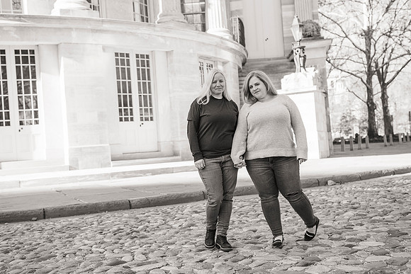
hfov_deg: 38.1
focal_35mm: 52
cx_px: 198
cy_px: 134
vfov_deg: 25.9
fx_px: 596
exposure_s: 1/1000
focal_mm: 50
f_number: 4
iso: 400
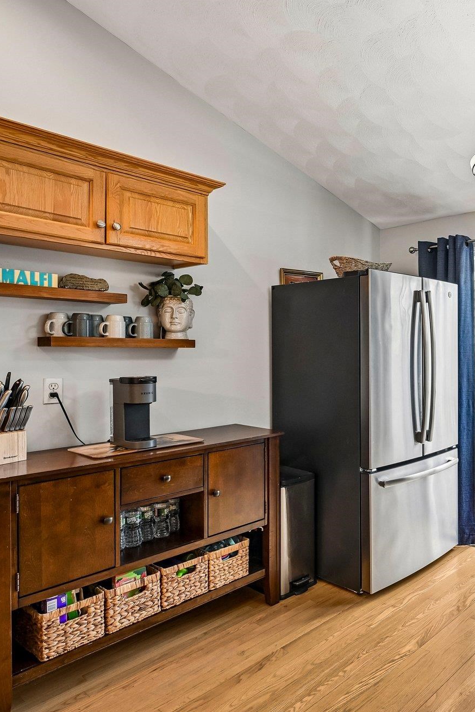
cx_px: 450
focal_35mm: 25
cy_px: 353
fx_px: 495
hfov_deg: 45.2
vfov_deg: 71.5
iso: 400
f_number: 8
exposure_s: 1/40
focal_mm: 16
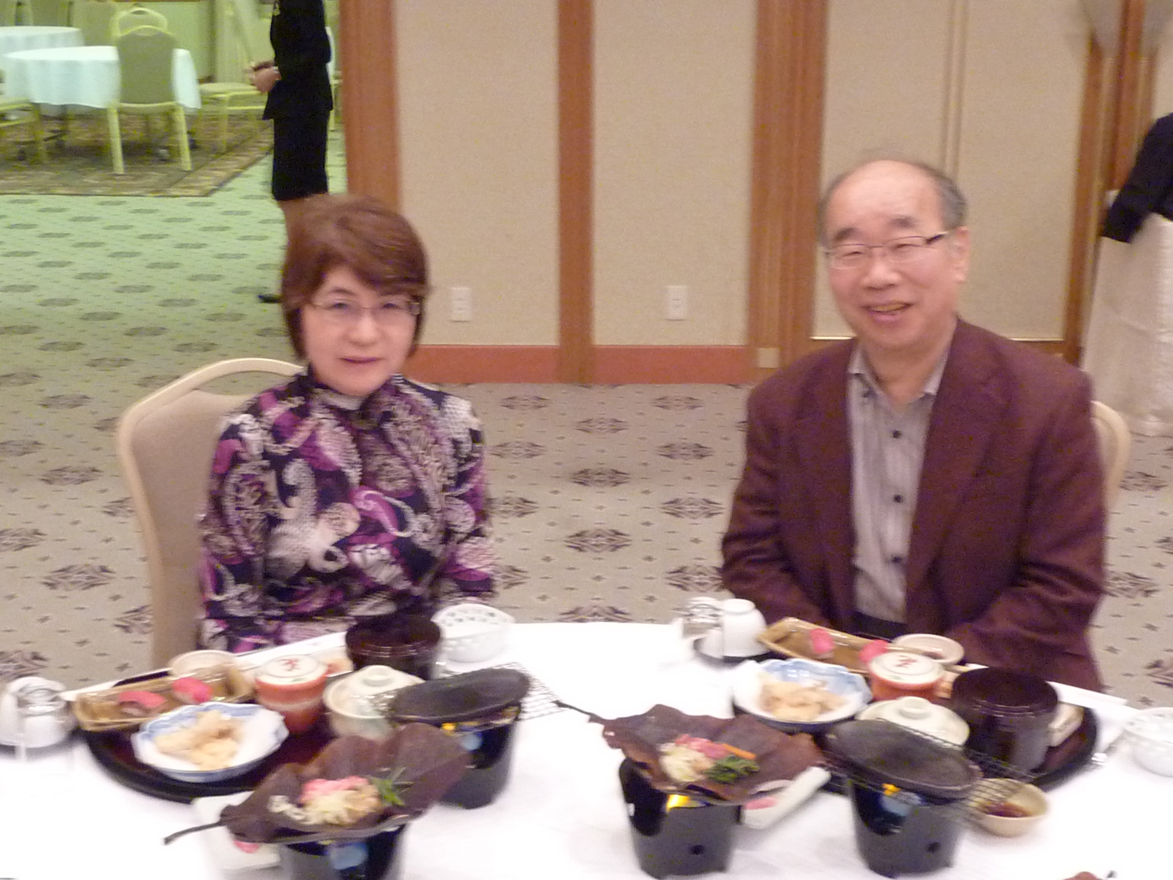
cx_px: 586
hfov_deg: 39.7
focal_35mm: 48
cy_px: 440
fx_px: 1627
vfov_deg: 30.3
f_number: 3.3
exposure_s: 1/15
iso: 400
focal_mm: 4.4
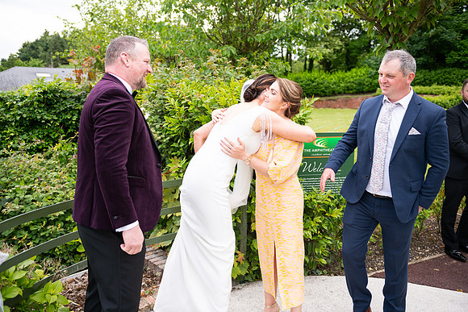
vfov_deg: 41.1
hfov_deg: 58.7
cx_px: 234
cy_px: 156
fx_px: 416
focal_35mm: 32
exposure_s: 1/1250
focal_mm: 32
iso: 250
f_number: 3.5
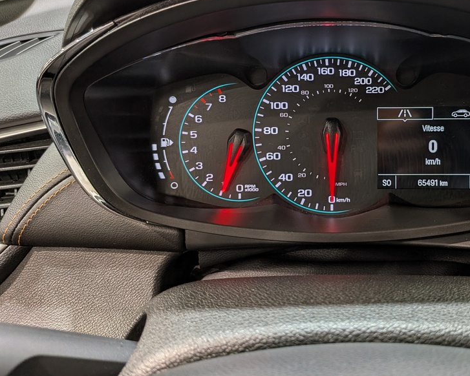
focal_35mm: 33
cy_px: 136
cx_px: 330
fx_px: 459
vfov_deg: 44.1
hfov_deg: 52.7
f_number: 1.7
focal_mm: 4.53
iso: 83
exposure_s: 1/40
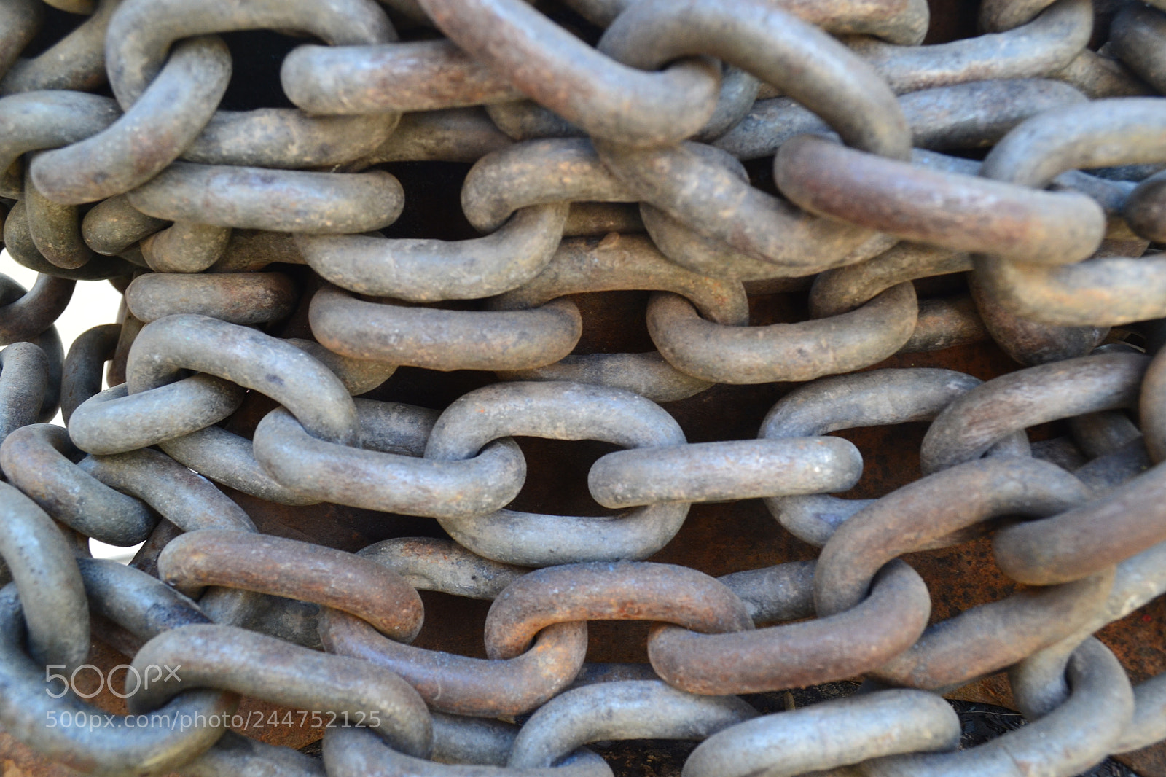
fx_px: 971
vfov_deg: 43.6
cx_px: 583
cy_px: 388
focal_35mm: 30
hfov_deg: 61.9
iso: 400
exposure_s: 1/40
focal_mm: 20
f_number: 7.1
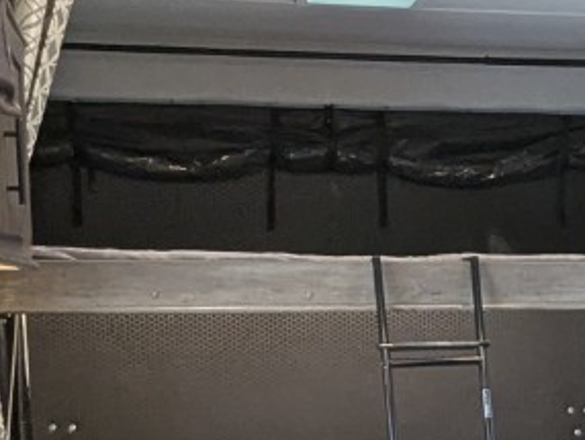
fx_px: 1319
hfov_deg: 24.5
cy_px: 477
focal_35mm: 78
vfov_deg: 18.3
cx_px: 494
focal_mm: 2.35
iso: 142
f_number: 2.2
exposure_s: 1/46.3
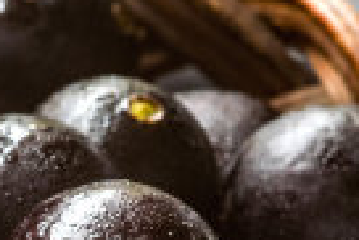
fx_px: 7080
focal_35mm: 709
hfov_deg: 2.9
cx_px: -32
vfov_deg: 1.9
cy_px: 290
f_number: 16
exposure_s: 1/8
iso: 400
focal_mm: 105
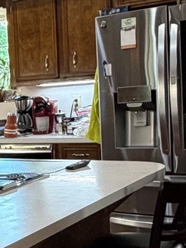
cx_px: -157
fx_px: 581
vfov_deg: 24.0
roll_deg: +4.3
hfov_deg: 15.4
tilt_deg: -6.6
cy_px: 166
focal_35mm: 81
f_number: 2.2
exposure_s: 1/60
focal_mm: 2.22
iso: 320
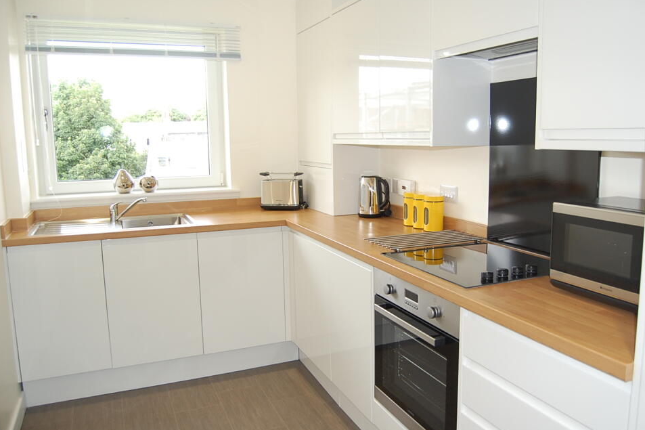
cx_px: 342
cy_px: 216
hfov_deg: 63.6
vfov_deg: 44.9
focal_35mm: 29
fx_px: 519
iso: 400
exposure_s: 1/60
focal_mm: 18
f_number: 3.5
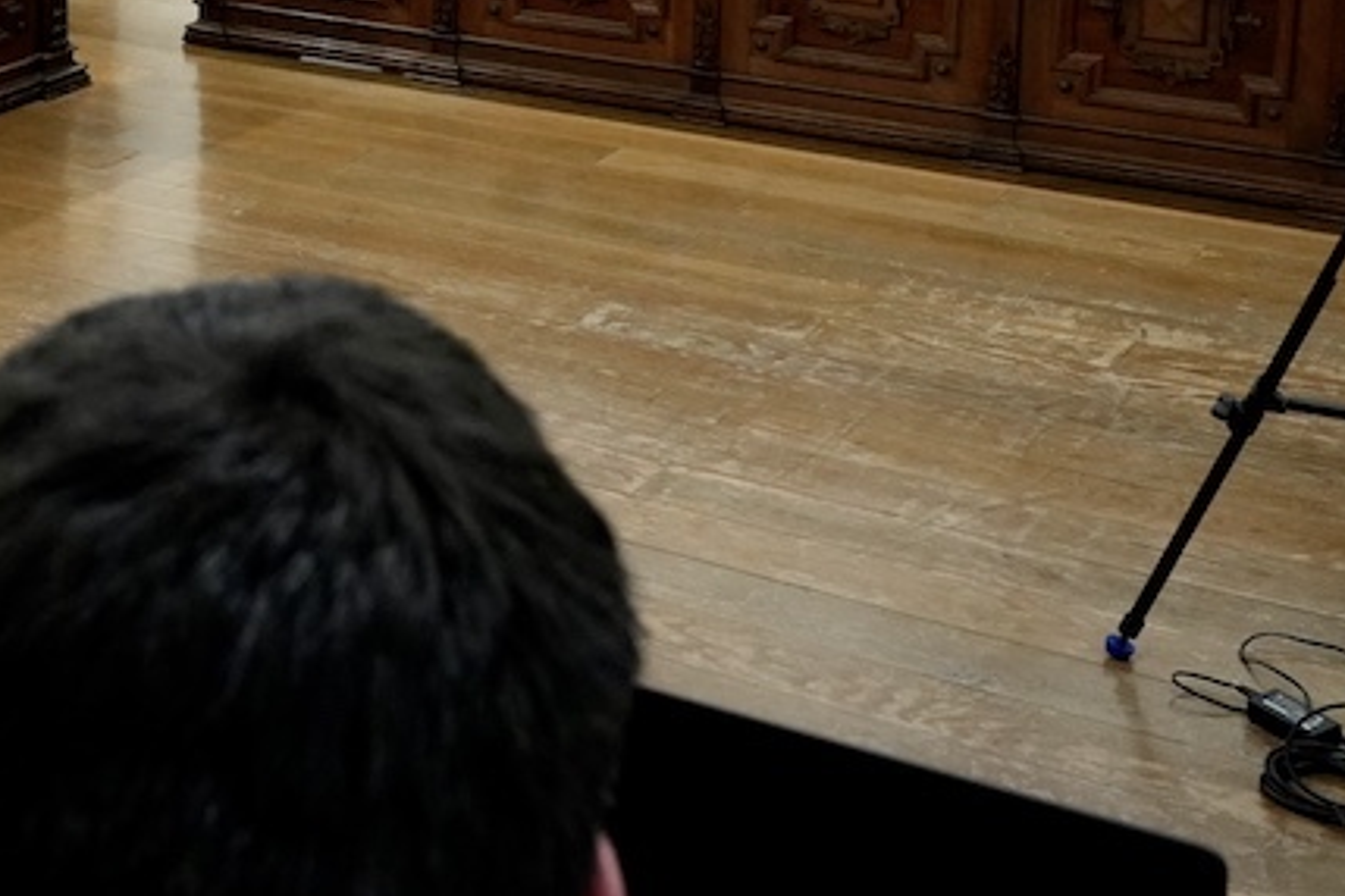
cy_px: -128
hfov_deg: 27.2
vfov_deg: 18.6
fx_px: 2615
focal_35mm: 70
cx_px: -6
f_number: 6.3
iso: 3200
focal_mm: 25
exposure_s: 1/125
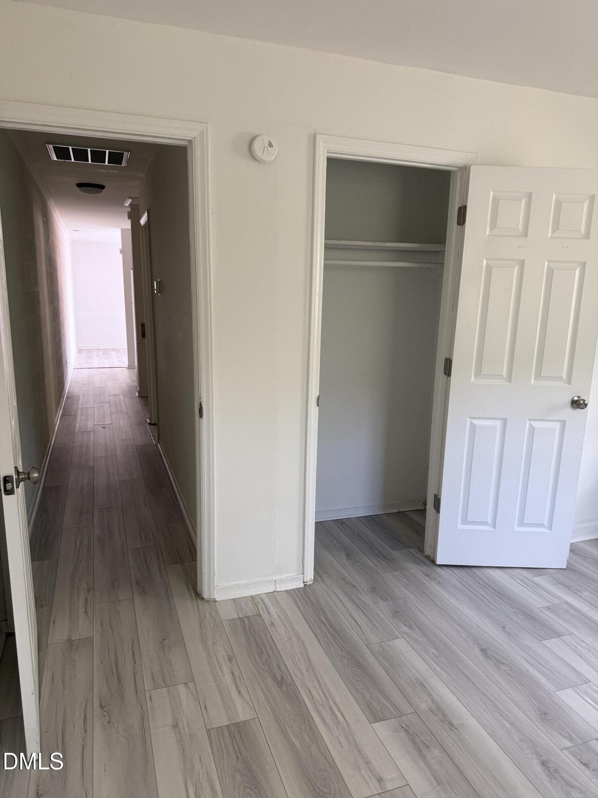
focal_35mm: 24
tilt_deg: -11.3
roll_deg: -0.8
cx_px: 299
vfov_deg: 71.6
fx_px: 553
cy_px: 399
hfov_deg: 56.8
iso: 200
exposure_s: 1/110
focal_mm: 6.76
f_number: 1.78
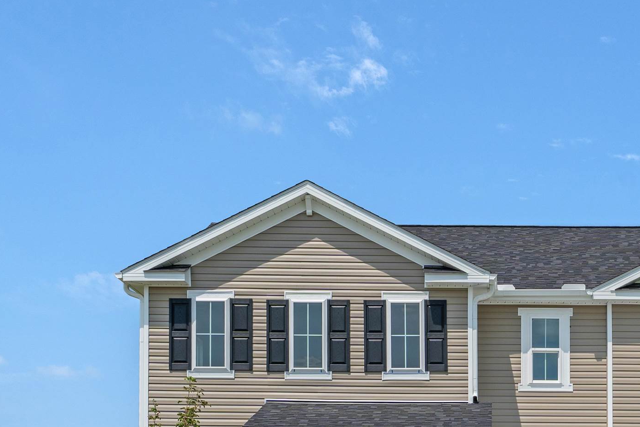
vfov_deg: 20.6
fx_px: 1138
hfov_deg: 30.8
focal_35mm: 64
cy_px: 418
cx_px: 498
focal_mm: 29
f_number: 8
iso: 160
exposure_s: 1/1000
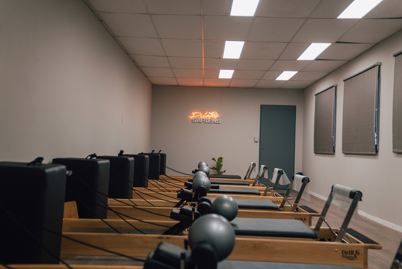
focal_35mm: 43
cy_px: 134
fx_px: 480
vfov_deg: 31.2
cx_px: 201
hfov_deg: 45.4
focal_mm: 43
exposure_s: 1/250
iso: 1250
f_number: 2.8
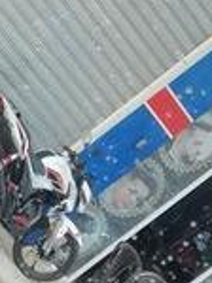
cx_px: -246
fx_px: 1237
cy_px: 241
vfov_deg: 13.0
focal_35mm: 151
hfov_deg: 9.1
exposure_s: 1/238
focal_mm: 3.95
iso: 50
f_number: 1.8
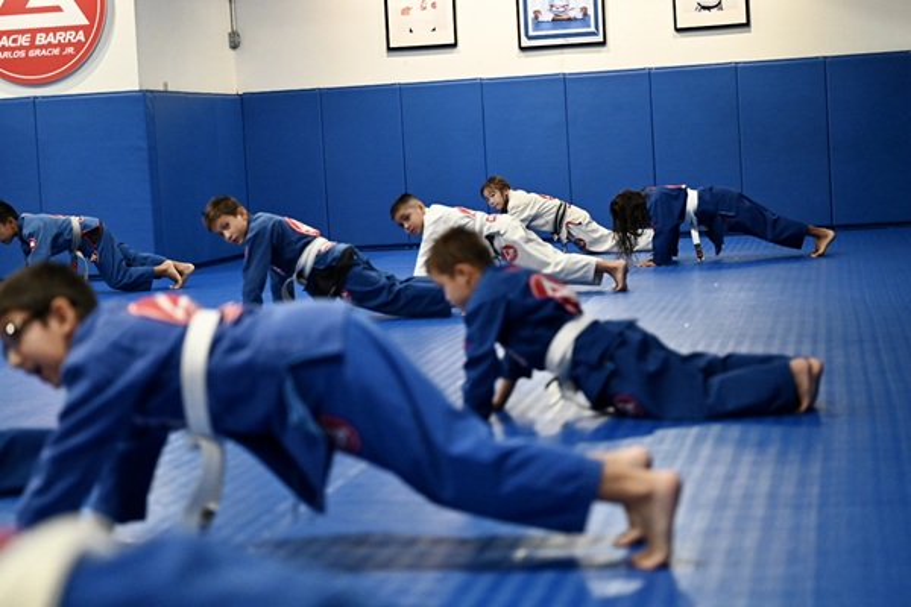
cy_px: 304
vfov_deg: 19.5
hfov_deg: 28.8
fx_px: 1771
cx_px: 456
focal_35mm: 70
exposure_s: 1/500
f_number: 2.8
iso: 8000
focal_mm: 70
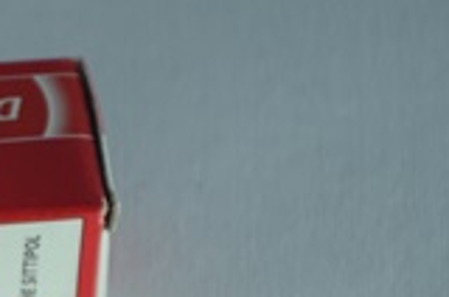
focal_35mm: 593
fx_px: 7380
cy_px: 305
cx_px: -309
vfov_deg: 2.3
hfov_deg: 3.5
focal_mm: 105
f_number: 9
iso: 100
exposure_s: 1/100
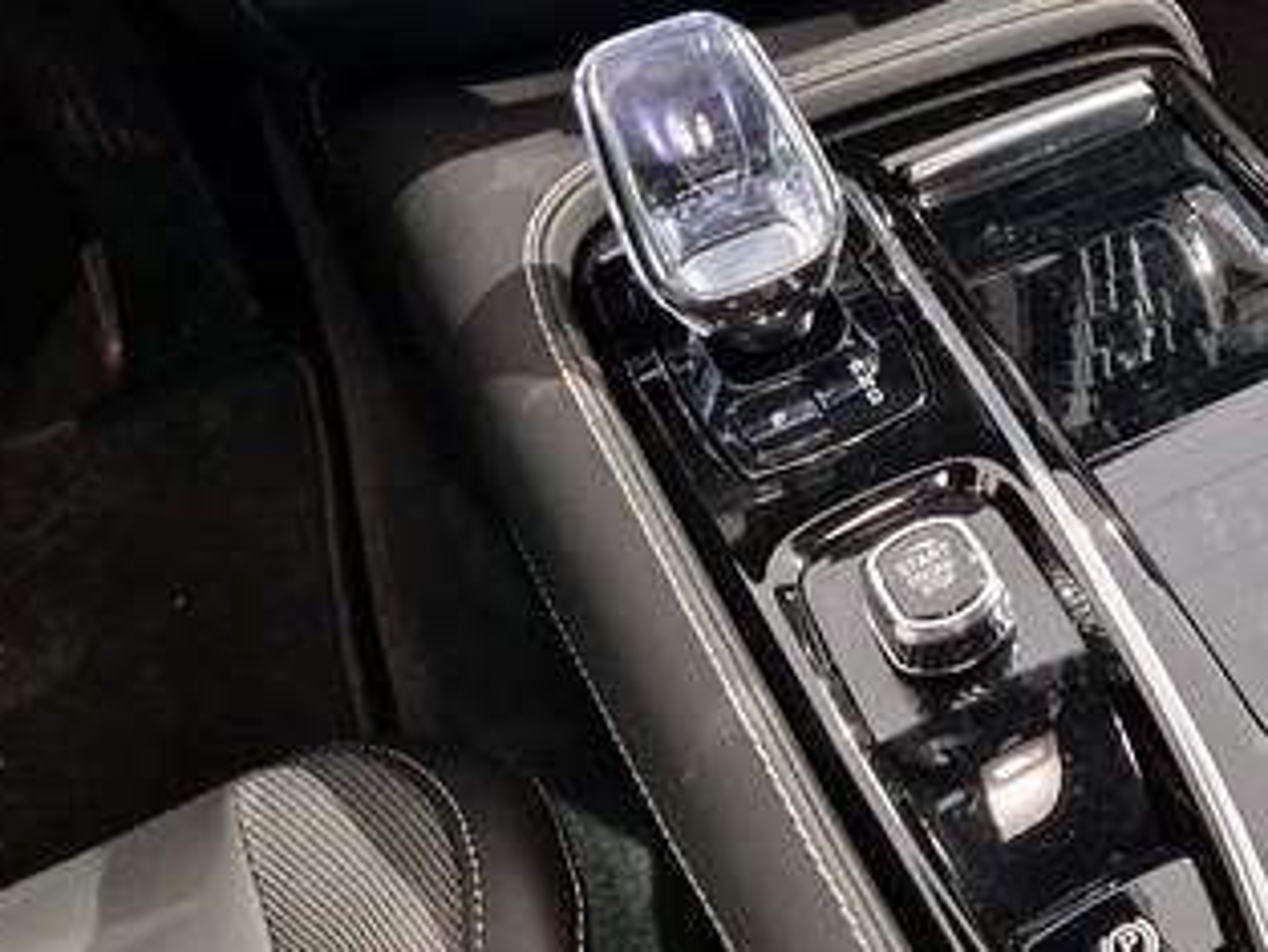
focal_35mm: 47
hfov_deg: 37.8
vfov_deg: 30.7
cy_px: 324
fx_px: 1722
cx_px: 1138
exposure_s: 1/50
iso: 640
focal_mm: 5.4
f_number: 1.8
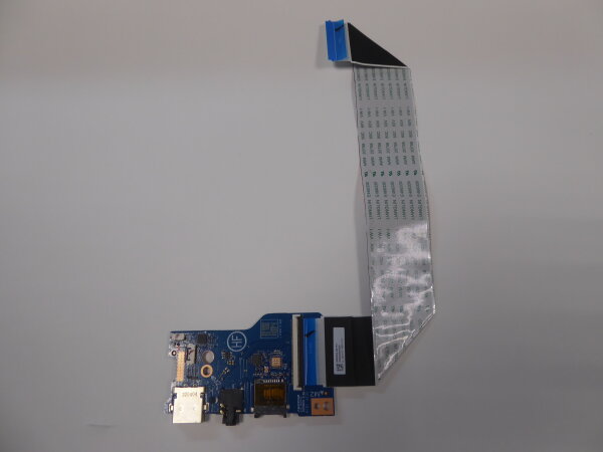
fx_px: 435
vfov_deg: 54.9
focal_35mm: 25
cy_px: 226
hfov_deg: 69.4
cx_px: 302
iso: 160
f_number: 3.3
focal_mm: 4.3
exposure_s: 1/60
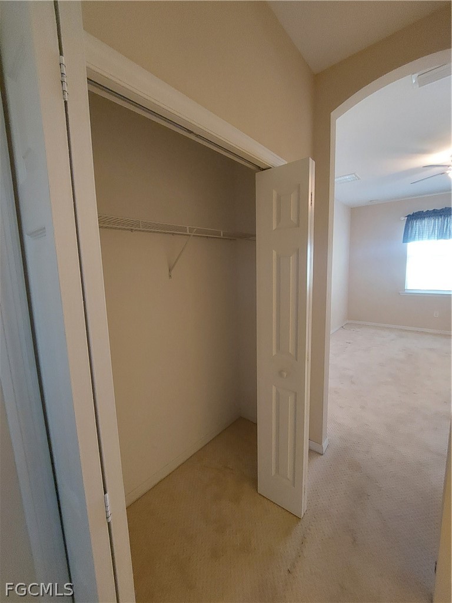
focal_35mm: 13
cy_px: 302
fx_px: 226
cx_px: 226
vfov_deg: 106.2
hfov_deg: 89.9
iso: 500
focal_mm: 1.74
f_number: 2.2
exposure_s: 1/24
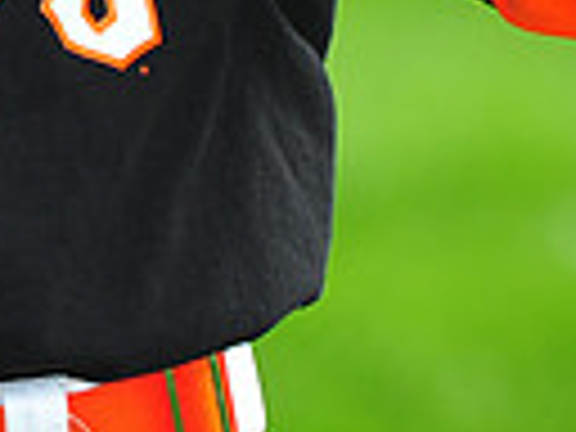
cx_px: -238
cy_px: -405
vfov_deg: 2.4
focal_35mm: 629
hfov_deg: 3.1
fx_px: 10466
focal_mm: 145
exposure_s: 1/1250
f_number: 4.5
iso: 400
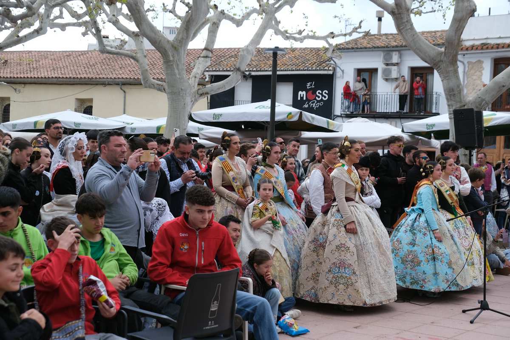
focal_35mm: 52
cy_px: 170
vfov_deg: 26.0
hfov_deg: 38.2
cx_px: 255
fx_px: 737
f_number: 5.6
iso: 400
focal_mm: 34.5
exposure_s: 1/340
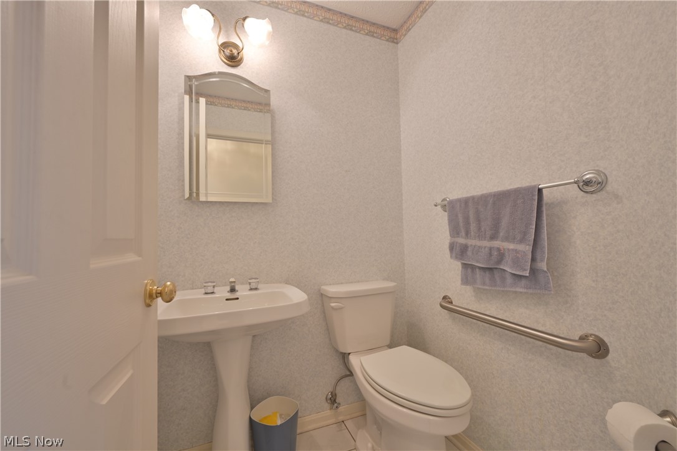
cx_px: 338
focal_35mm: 14
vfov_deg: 81.2
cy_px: 226
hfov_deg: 104.3
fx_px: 263
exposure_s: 1/4
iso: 400
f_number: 9
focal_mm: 14
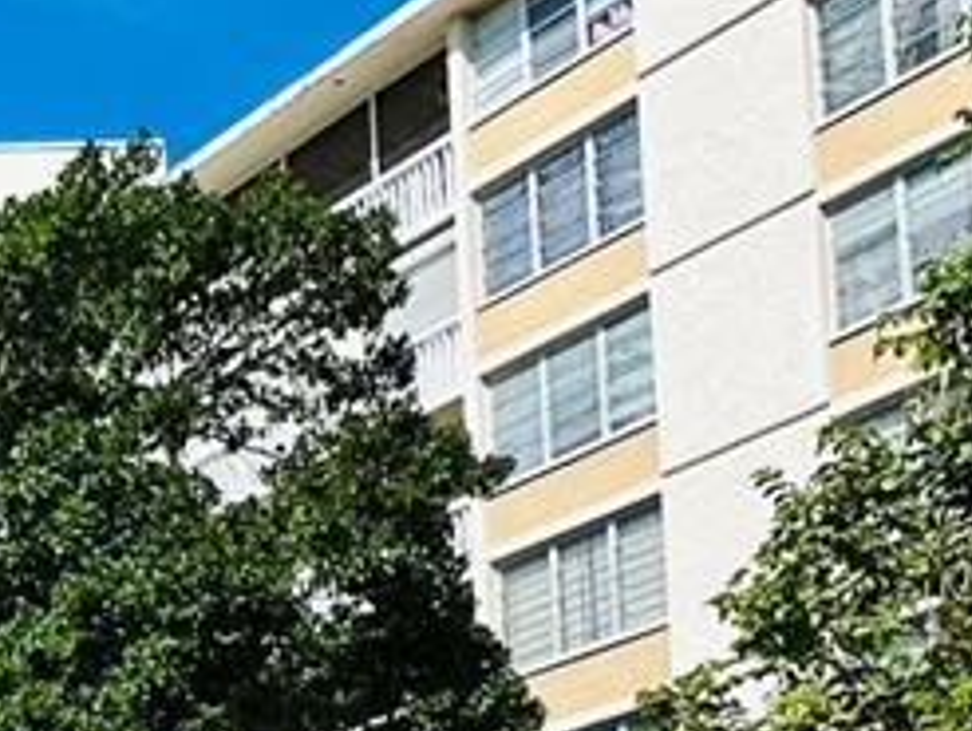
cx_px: -403
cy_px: 1201
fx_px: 2558
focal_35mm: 91
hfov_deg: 19.3
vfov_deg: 14.7
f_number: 2.2
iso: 50
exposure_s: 1/2257
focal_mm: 2.22
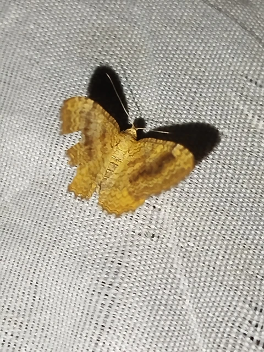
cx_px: 132
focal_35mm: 98
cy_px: 176
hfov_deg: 15.1
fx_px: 997
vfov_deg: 20.0
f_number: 1.7
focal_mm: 5.31
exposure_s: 1/50
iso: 100
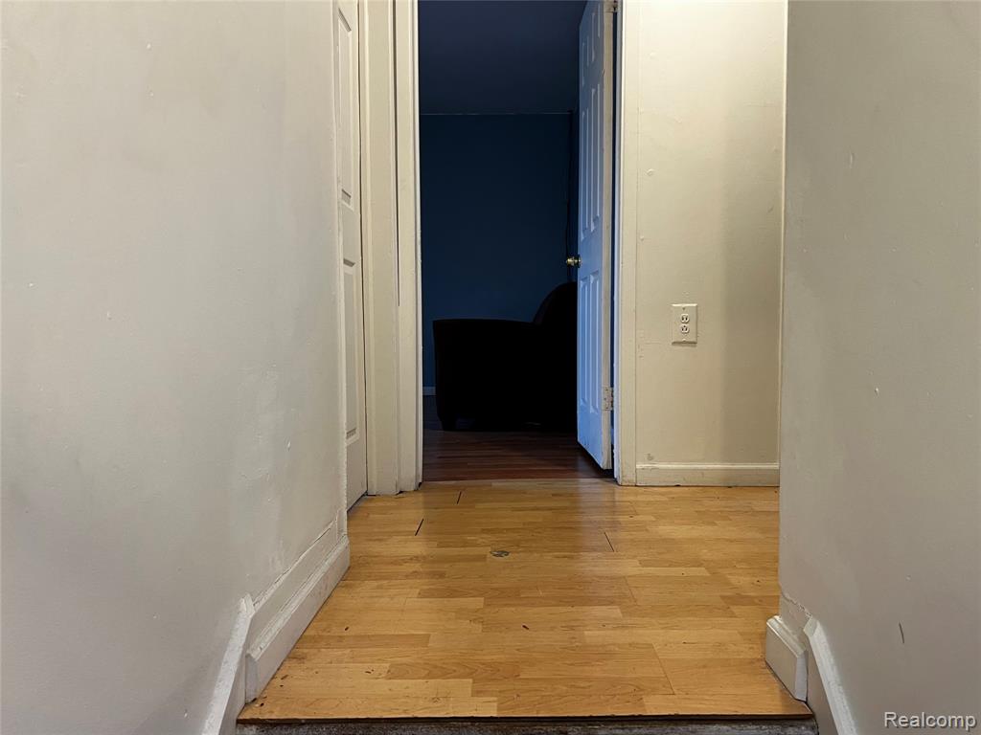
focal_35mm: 26
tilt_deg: -3.2
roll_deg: +1.5
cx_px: 490
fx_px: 737
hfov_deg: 67.3
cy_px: 368
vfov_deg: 53.1
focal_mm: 5.7
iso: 160
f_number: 1.5
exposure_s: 1/60
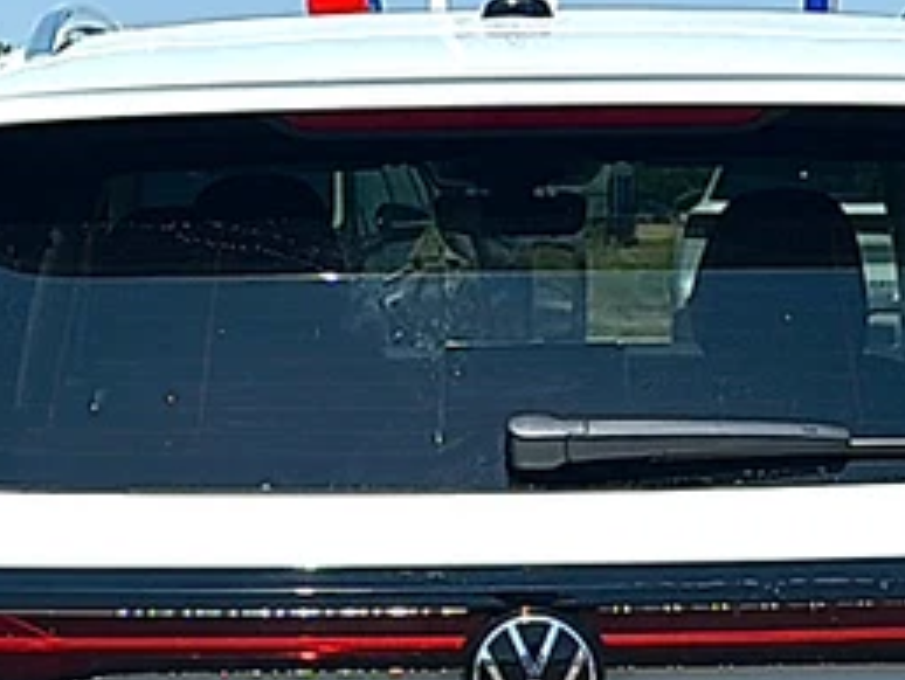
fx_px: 2695
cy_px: 815
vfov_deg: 14.0
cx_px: 544
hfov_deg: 19.0
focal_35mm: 103
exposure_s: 1/7143
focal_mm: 6.86
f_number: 1.78
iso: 80
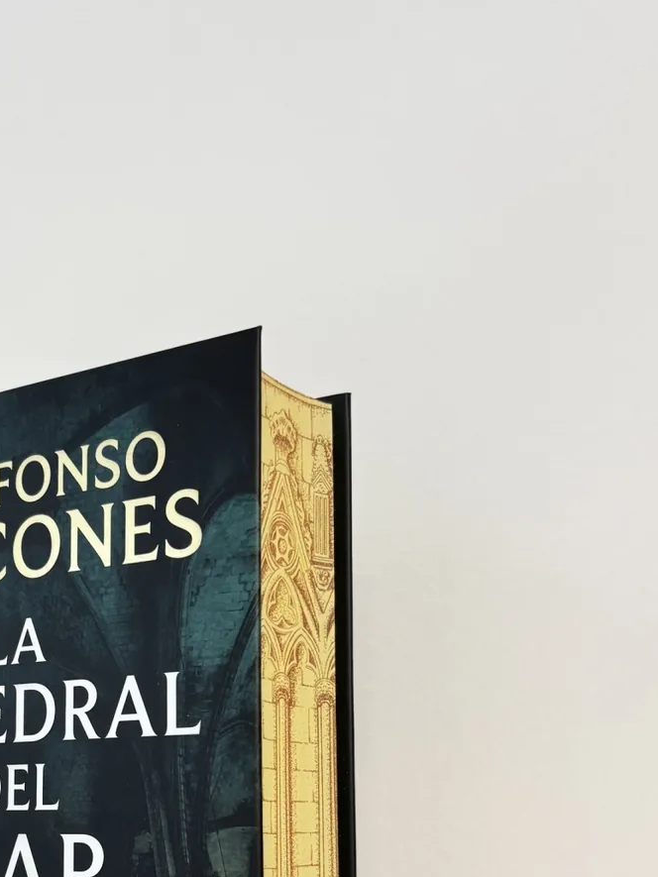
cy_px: 706
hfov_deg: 30.0
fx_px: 1191
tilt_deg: +7.3
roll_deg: -0.6
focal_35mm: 47
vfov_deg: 38.8
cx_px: 114
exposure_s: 1/50
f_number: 1.6
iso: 100
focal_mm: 5.96
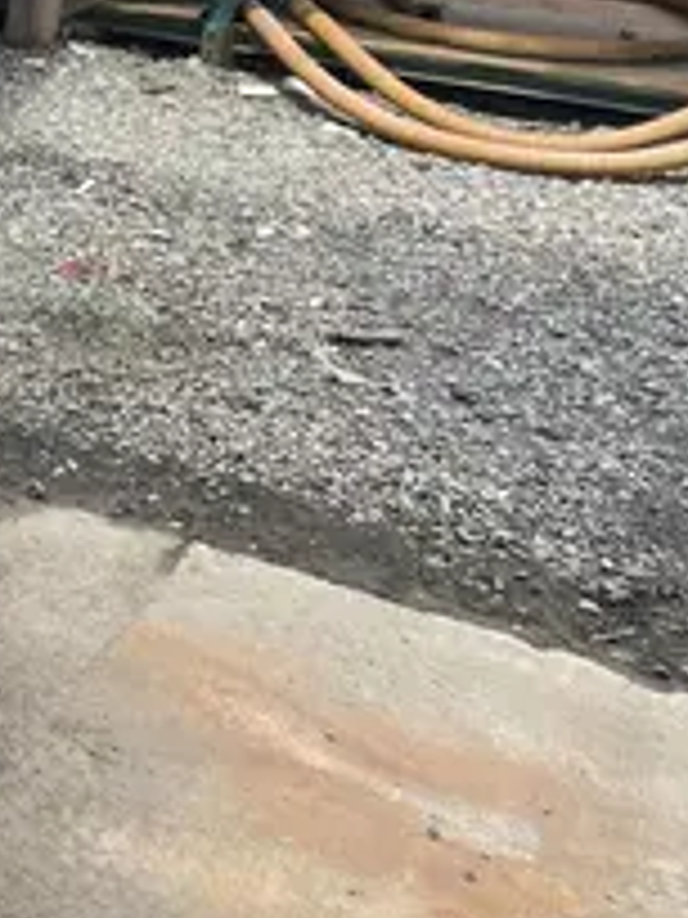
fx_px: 1855
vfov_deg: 26.5
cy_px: 38
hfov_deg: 17.7
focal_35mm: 70
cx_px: -486
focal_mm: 4.2
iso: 32
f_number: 1.6
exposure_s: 1/572
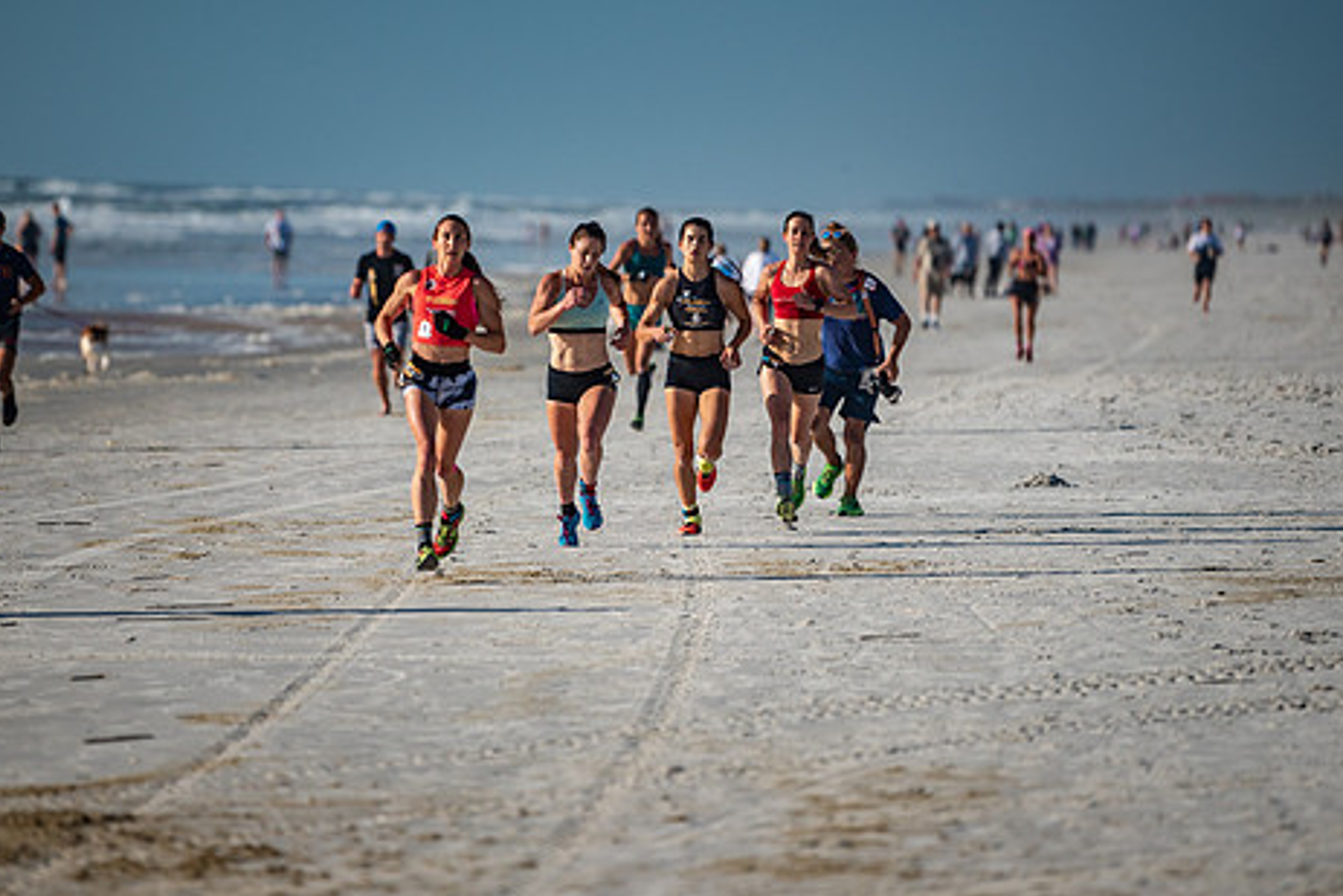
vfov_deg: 4.9
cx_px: 564
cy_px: 307
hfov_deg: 7.3
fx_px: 10486
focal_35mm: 281
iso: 320
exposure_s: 1/4000
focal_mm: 200
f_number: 2.8
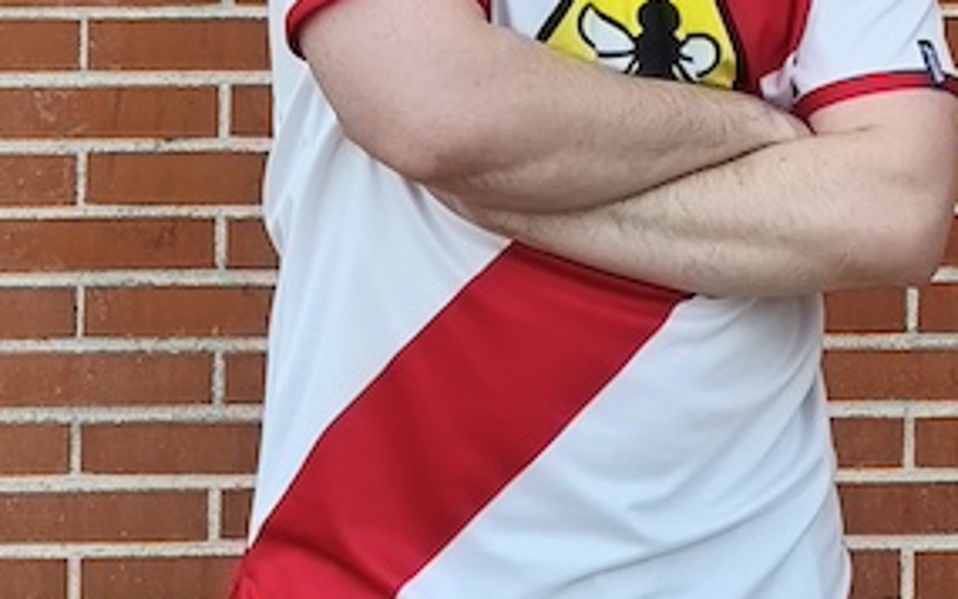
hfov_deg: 15.6
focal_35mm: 127
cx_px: 1240
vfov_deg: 9.7
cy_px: -520
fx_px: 3315
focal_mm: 6.14
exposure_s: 1/315
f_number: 1.65
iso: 50
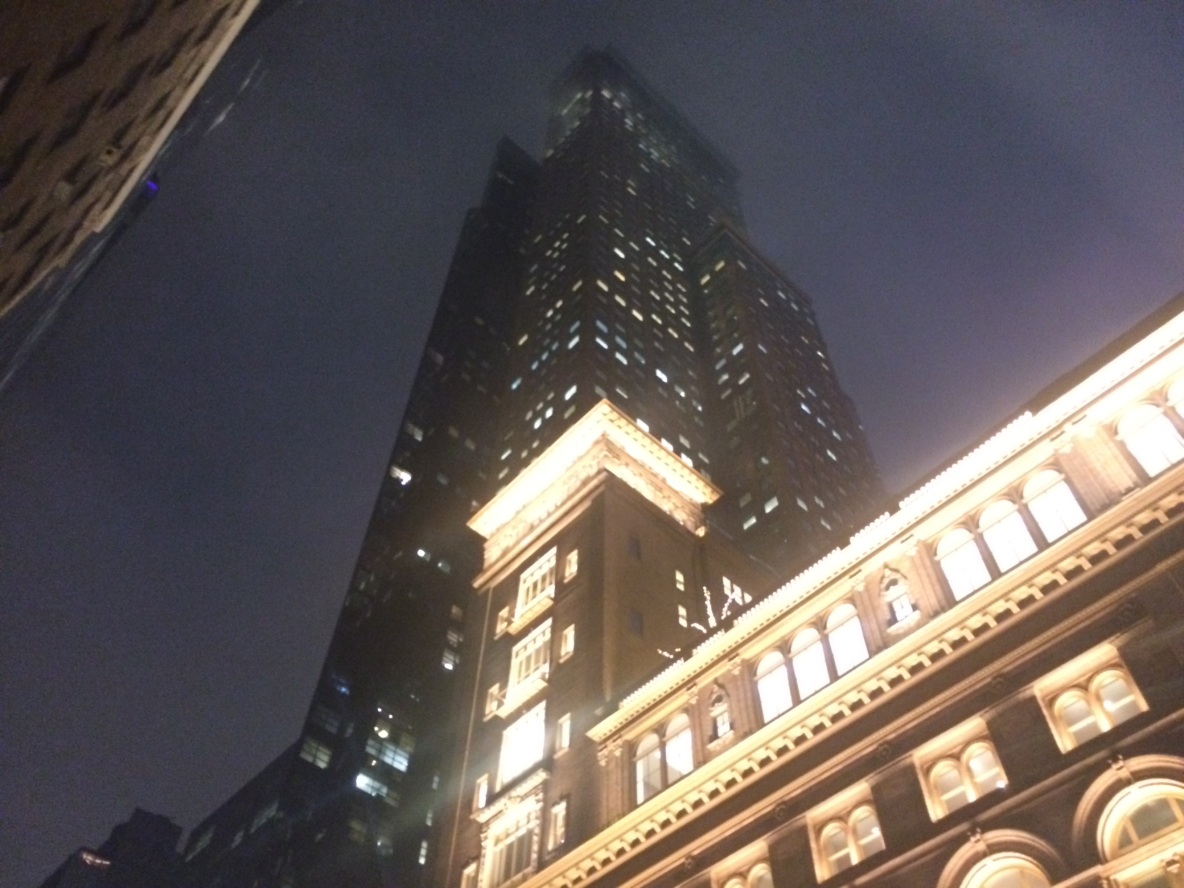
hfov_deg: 61.7
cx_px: 592
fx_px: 992
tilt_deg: +55.6
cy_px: 444
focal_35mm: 29
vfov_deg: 48.2
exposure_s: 1/15
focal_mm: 4.15
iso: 640
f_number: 2.2
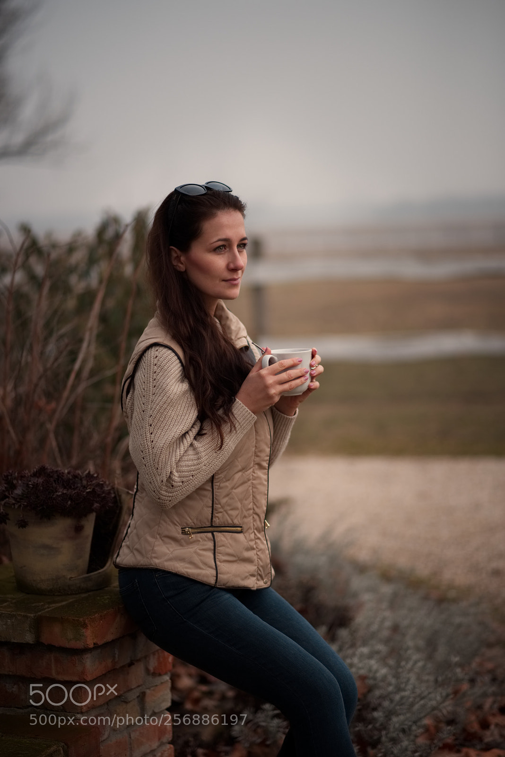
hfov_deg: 16.1
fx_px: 1787
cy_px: 378
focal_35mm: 85
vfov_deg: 23.9
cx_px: 252
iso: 100
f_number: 1.8
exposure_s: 1/2500
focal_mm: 85
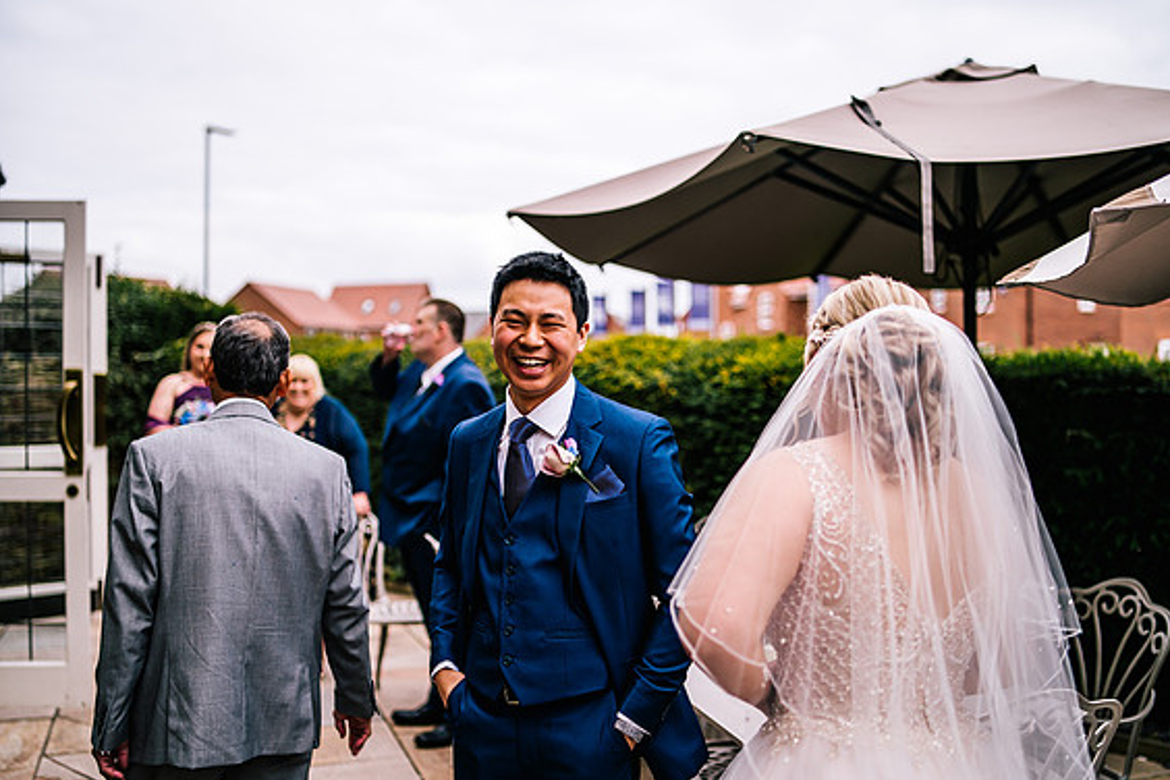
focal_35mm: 36
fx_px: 1170
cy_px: 389
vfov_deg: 36.9
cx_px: 597
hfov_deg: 53.1
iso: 100
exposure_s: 1/4000
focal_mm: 35
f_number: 1.6
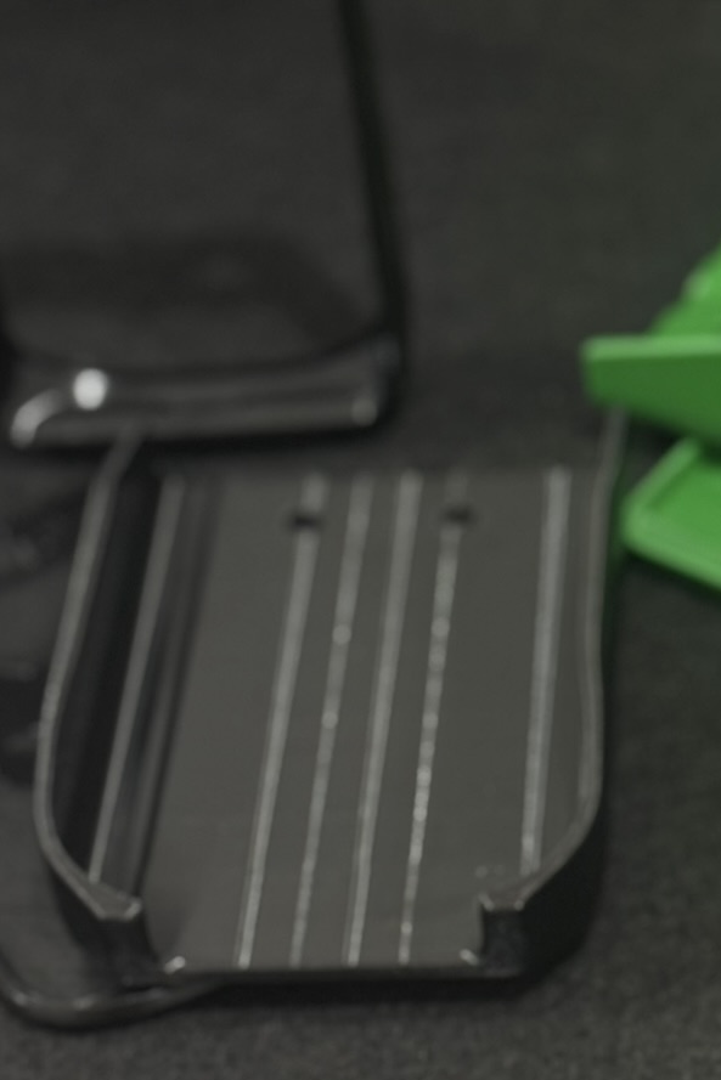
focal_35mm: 115
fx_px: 3453
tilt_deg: -41.5
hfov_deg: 11.9
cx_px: 613
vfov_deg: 17.8
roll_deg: +8.5
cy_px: 457
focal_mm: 6.76
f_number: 1.78
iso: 200
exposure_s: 1/40
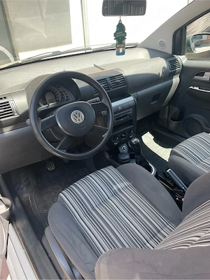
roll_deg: +5.8
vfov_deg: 67.3
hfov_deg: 53.1
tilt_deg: -29.5
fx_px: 210
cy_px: 140
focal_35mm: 26
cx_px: 105
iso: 32
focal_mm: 4.2
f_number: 1.6
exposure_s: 1/167
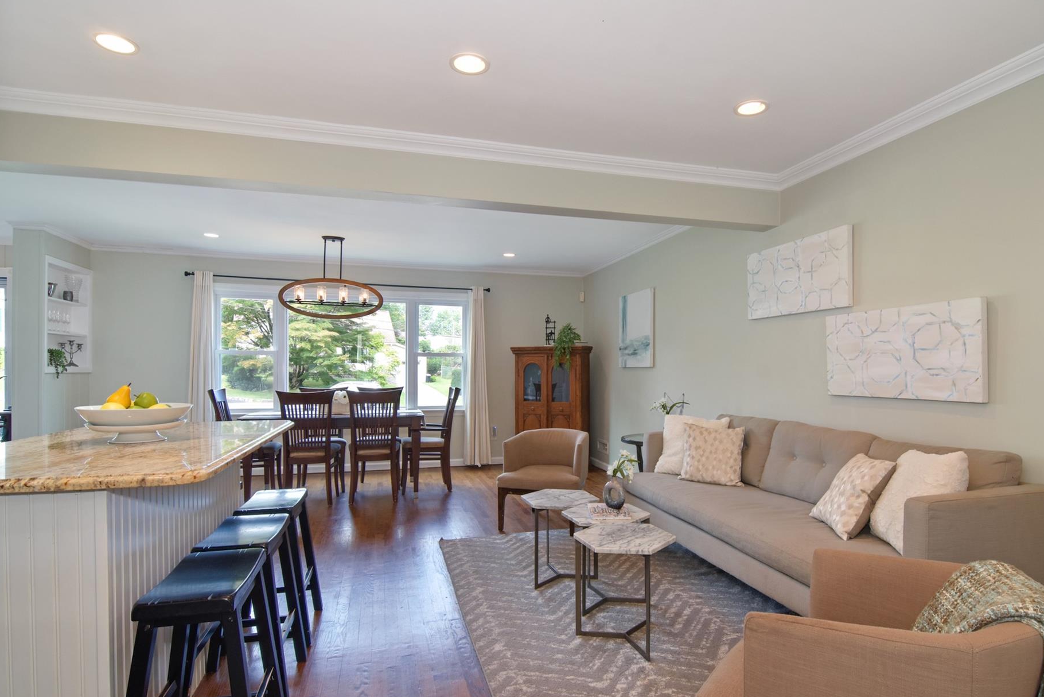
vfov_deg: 65.7
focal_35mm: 19
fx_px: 538
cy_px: 369
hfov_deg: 87.9
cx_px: 575
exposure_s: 1/50
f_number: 11
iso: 640
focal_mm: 11
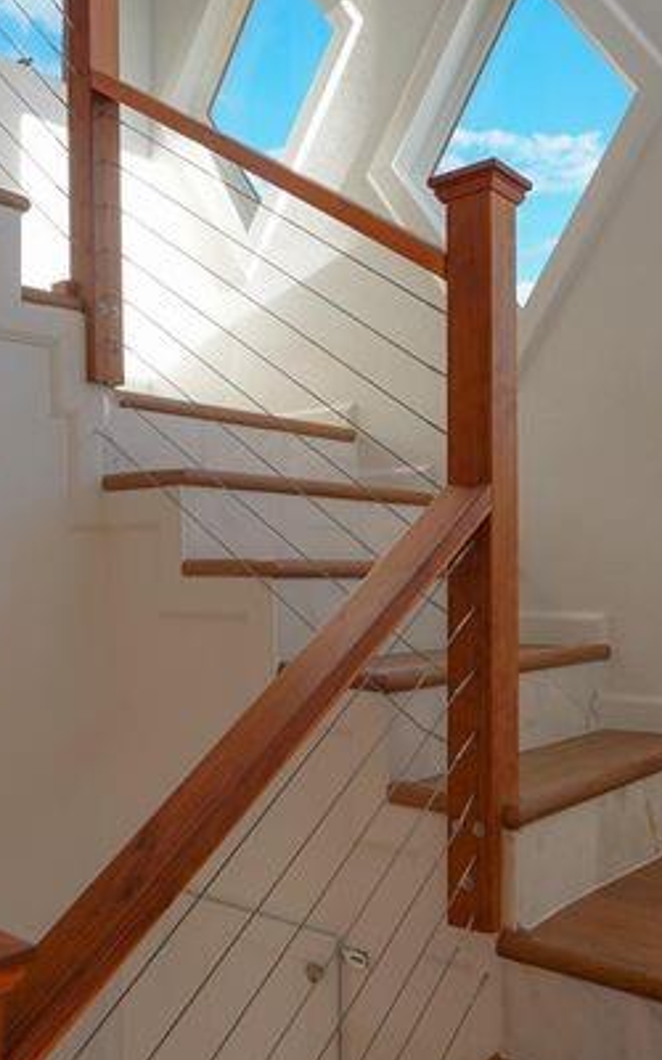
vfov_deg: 58.1
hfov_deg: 38.3
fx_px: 953
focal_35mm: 33
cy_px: 541
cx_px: 328
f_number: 4.5
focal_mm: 18
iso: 100
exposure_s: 1/60
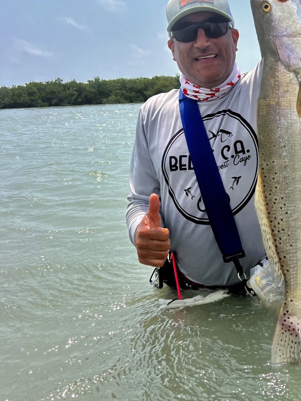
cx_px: 241
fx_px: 487
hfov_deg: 33.4
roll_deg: +3.0
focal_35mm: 42
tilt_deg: -6.3
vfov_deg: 44.3
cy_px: 144
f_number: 1.5
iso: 50
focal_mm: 5.7
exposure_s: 1/8000
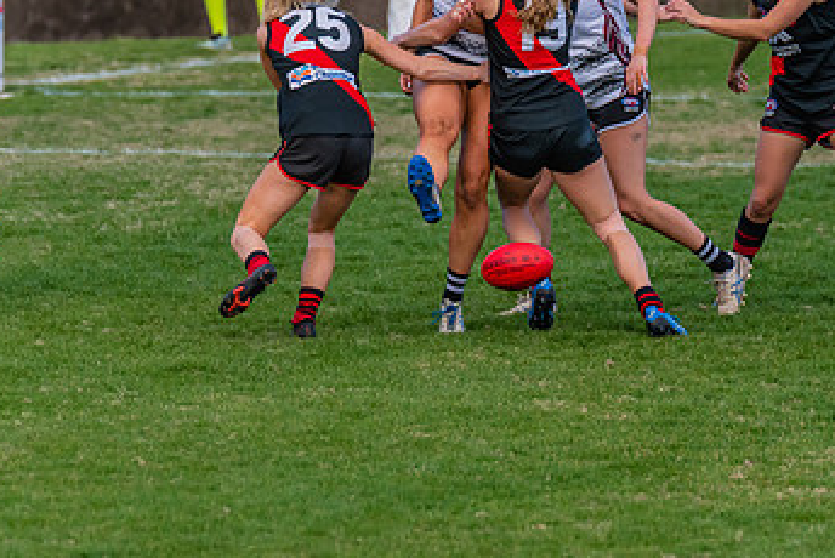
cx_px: 496
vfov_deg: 1.9
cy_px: 142
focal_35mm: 713
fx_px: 16551
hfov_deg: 2.9
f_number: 5
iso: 800
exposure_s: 1/1250
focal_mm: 360
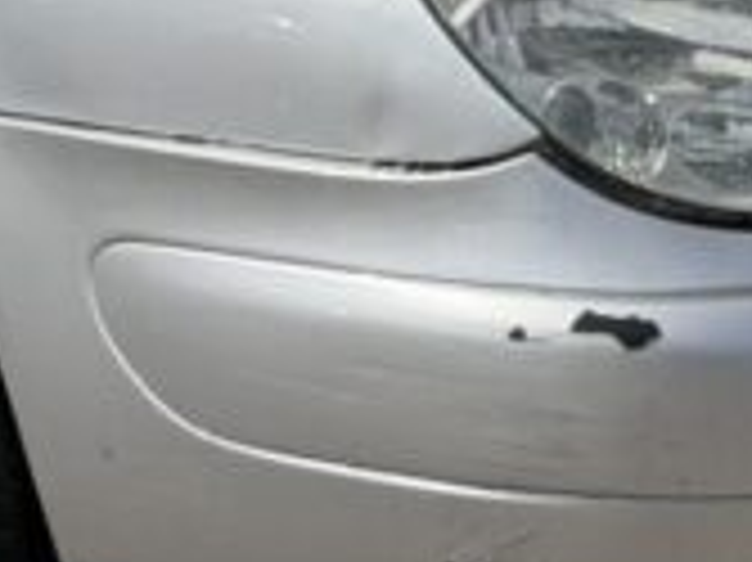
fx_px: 6382
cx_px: -14
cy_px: -243
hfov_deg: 6.7
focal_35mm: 294
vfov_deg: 5.0
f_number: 1.78
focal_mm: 6.76
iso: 100
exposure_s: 1/7874
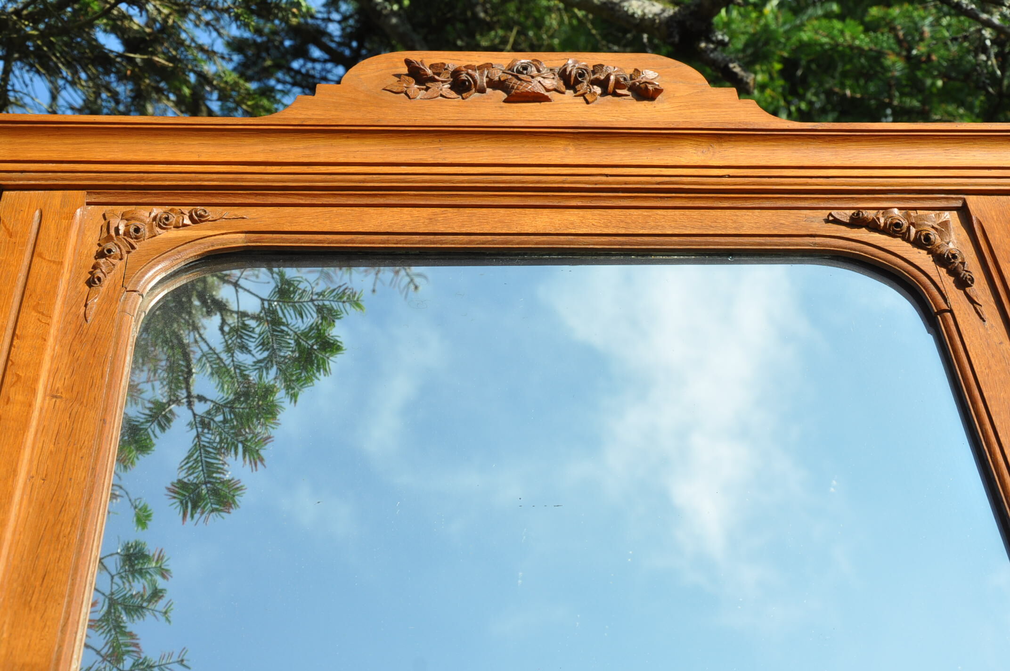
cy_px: 336
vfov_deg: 21.5
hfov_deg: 31.9
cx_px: 505
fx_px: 1765
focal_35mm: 63
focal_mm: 42
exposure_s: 1/500
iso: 320
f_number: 11
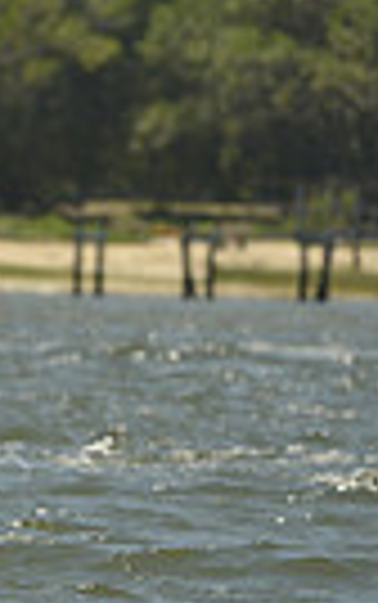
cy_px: 191
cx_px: -855
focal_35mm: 1585
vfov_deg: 1.3
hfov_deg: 0.8
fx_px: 26069
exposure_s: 1/1600
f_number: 8
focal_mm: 360
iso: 280
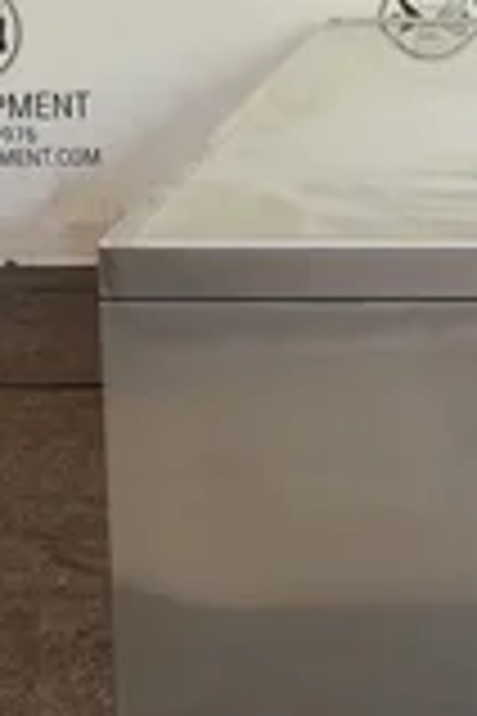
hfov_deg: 13.8
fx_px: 1948
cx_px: 461
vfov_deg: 20.7
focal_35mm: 98
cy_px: 198
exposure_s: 1/8
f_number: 3.5
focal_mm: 14.4
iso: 100
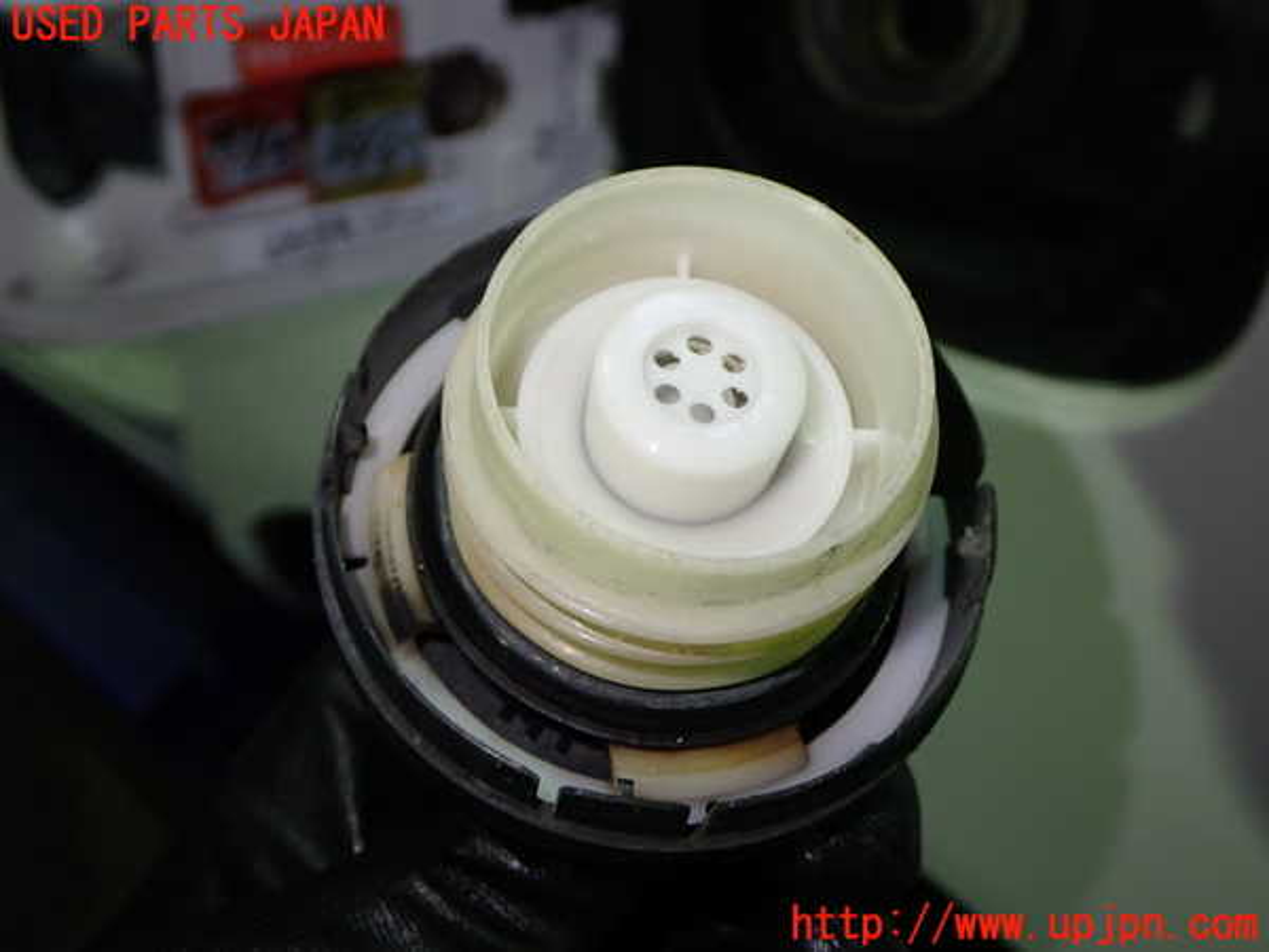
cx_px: 634
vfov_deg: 37.7
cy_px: 476
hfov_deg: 49.0
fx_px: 1393
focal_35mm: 38
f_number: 2.7
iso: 200
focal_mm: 6.83
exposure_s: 1/50
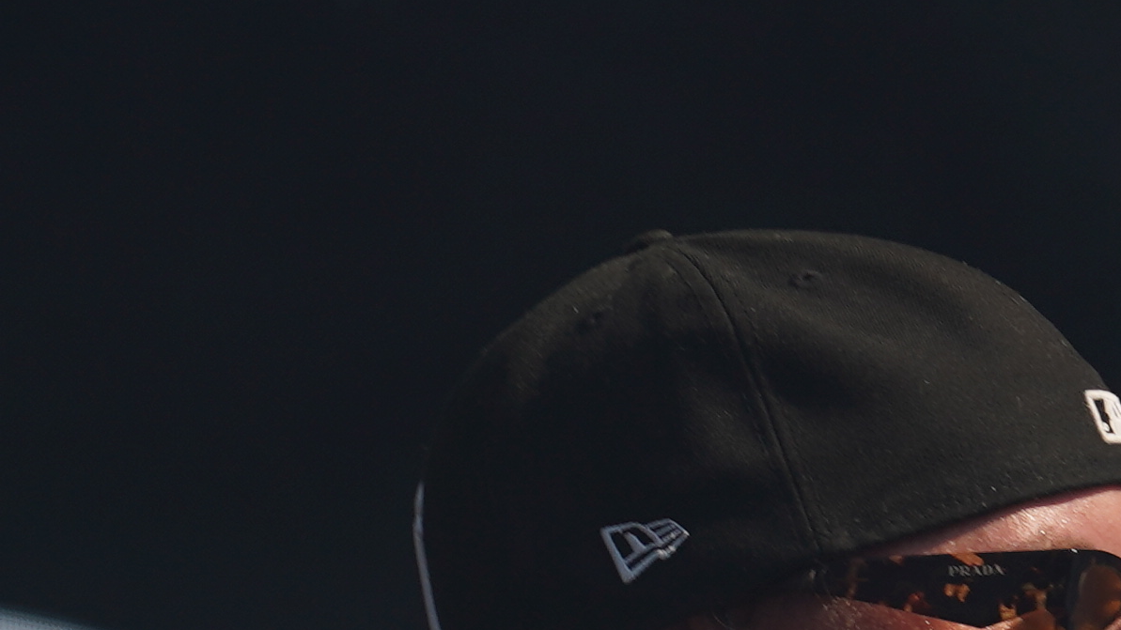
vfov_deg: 2.2
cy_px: 1063
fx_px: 16437
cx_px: 1300
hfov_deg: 3.9
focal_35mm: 553
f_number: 8
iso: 100
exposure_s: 1/500
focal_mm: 105
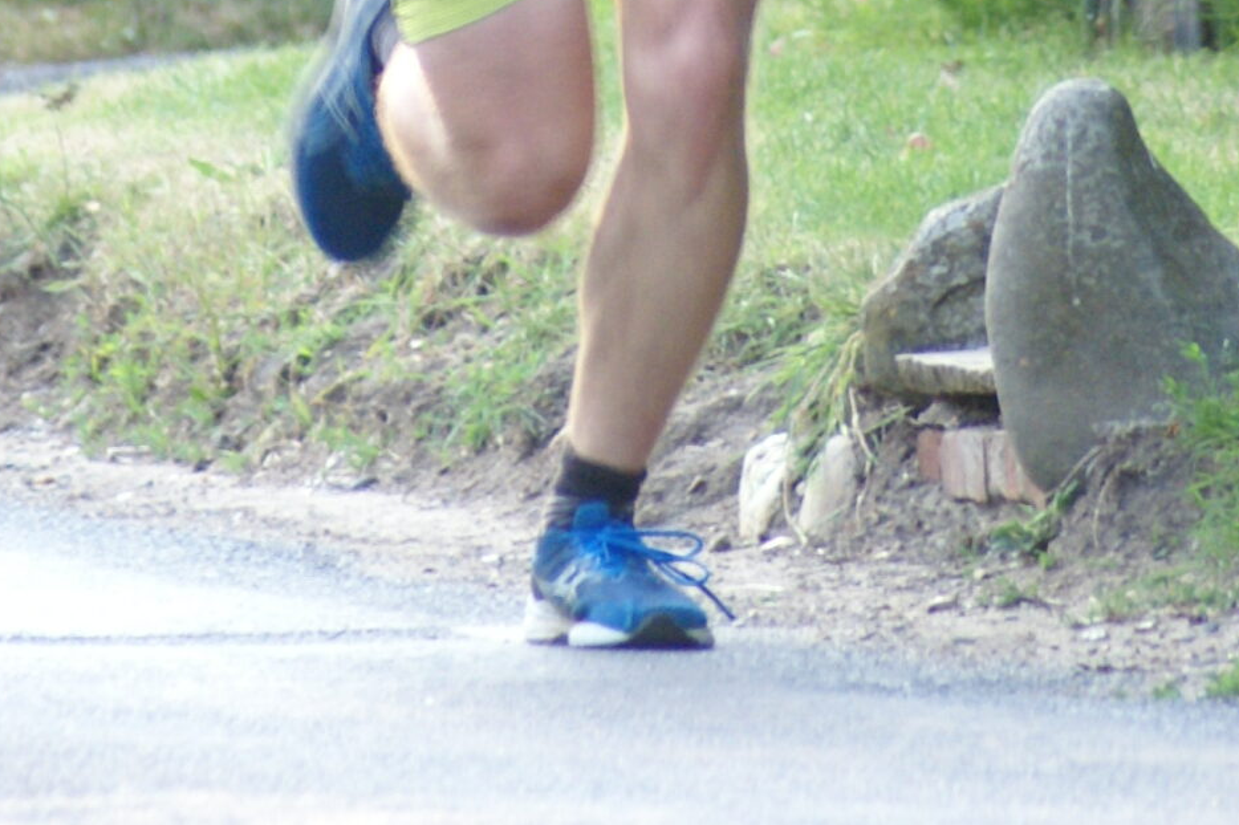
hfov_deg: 1.7
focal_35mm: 1235
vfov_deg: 1.1
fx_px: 42487
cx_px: 568
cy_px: -657
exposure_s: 1/80
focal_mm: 300
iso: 800
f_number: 5.6
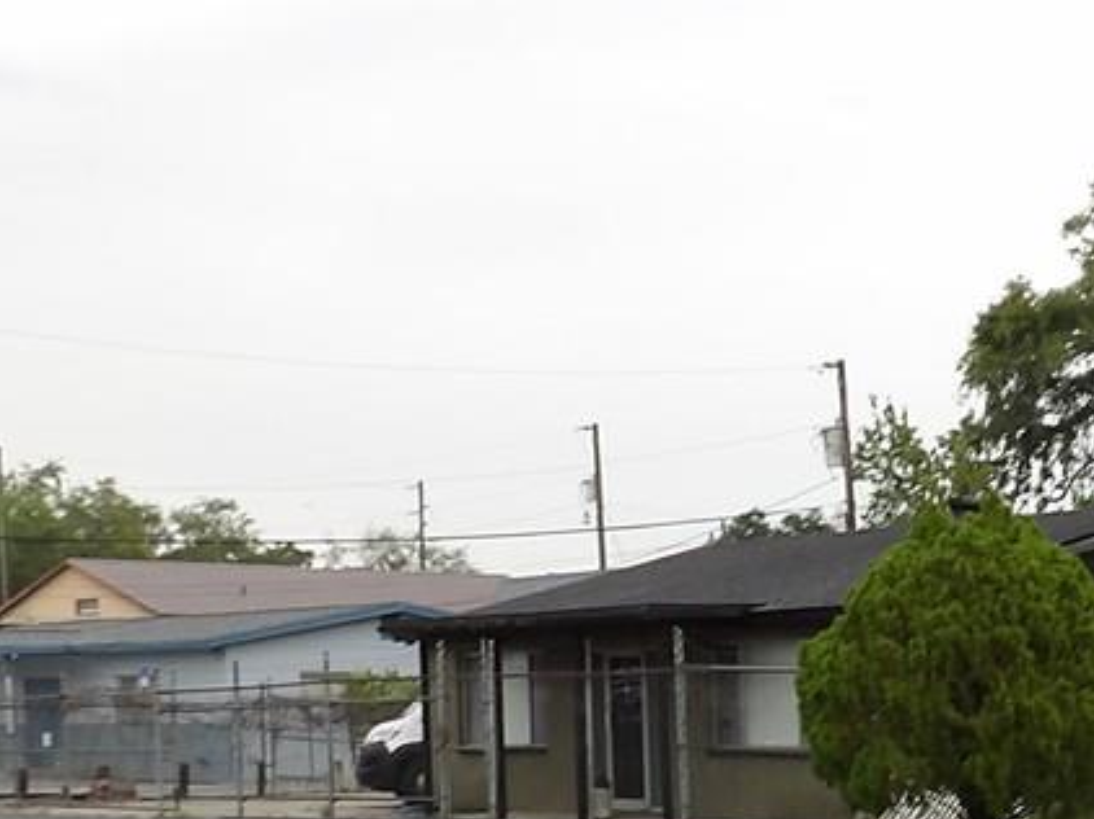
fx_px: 2874
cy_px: 951
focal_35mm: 91
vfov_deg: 15.7
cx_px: 1117
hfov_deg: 20.8
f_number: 3.2
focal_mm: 4.3
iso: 100
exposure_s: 1/89
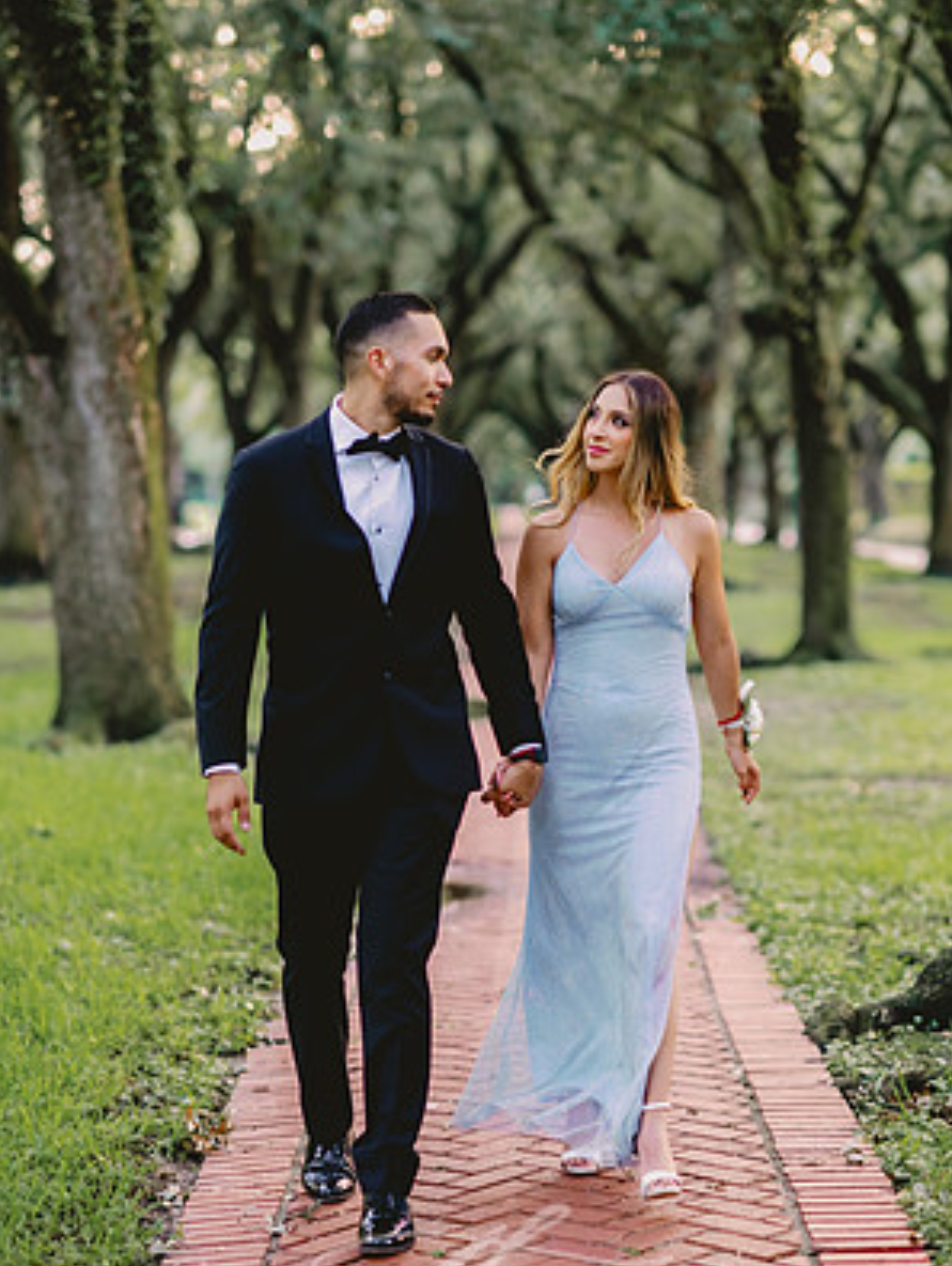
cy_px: 708
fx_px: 3405
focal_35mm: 93
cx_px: 474
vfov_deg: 21.1
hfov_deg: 15.9
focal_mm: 85
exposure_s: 1/250
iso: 1250
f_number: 2
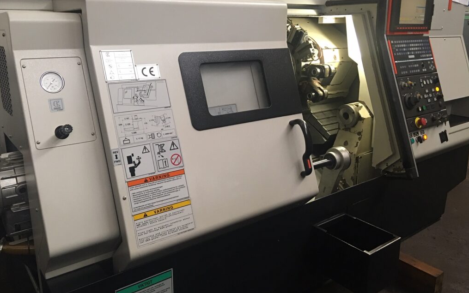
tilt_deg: -13.1
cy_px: 125
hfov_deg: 61.2
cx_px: 236
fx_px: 396
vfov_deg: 40.5
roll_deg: +0.4
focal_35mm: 31
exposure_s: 1/17
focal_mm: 4.15
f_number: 2.2
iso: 125
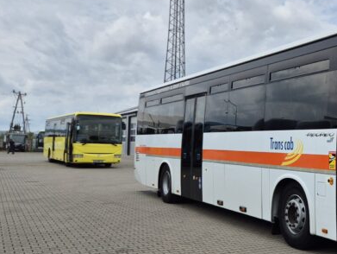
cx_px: 341
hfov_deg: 36.2
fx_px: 458
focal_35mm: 47
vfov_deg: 30.9
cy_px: 136
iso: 25
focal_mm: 5.4
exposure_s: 1/2500
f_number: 1.8
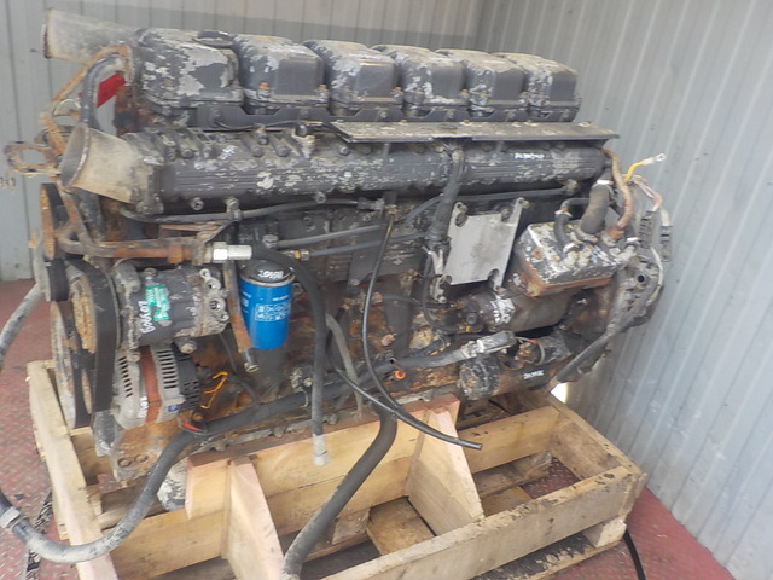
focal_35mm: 30
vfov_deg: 46.8
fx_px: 670
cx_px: 386
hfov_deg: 60.0
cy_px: 290
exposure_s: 1/40
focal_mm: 4.1
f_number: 3.3
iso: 125
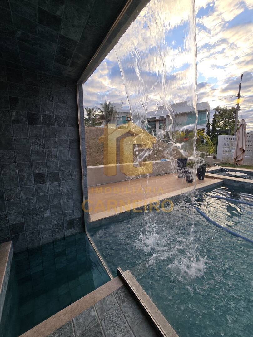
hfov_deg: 89.9
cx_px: 126
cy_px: 168
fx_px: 127
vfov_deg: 106.2
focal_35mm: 13
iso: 50
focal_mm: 2.2
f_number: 2.2
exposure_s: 1/279
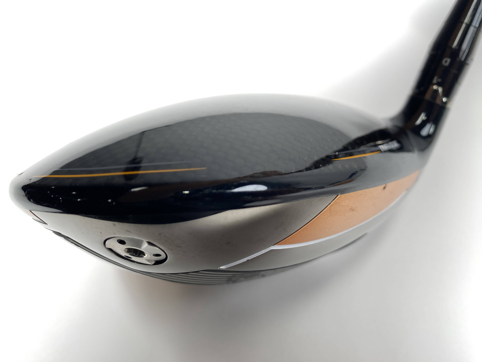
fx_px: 348
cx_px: 241
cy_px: 181
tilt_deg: -53.2
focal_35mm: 25
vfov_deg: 54.9
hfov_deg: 69.4
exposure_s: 1/123
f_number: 1.8
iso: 32
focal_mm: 4.25
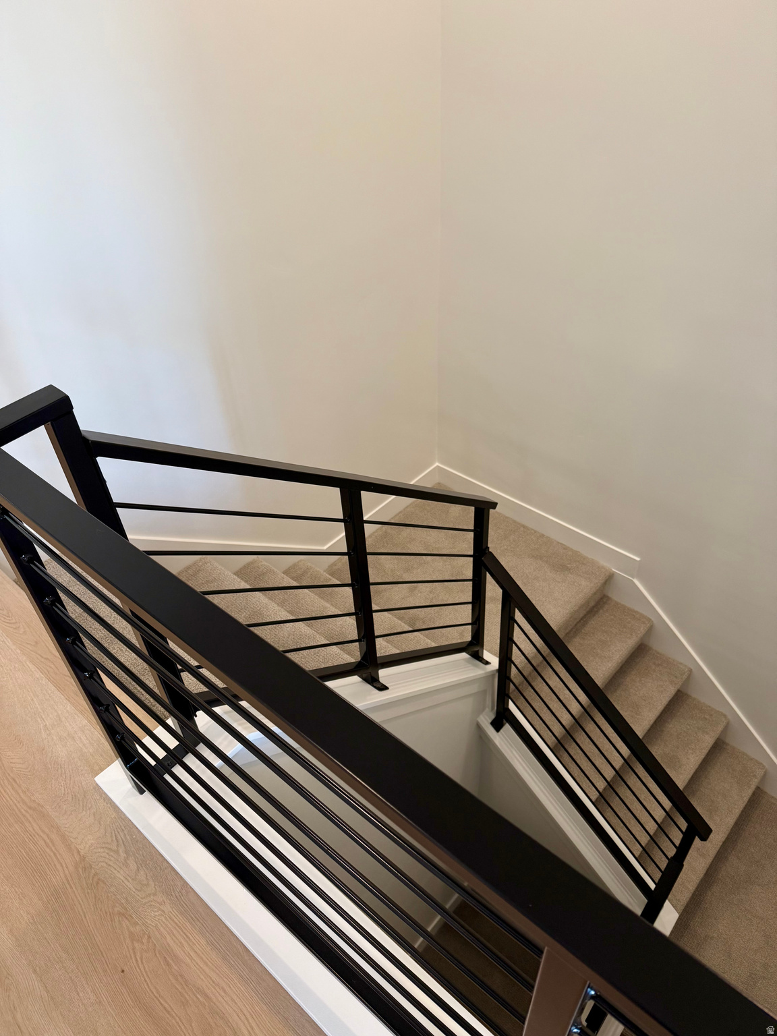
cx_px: 388
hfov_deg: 56.8
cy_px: 518
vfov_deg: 71.6
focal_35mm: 24
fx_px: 718
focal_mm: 6.76
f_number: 1.78
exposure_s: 1/120
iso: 200
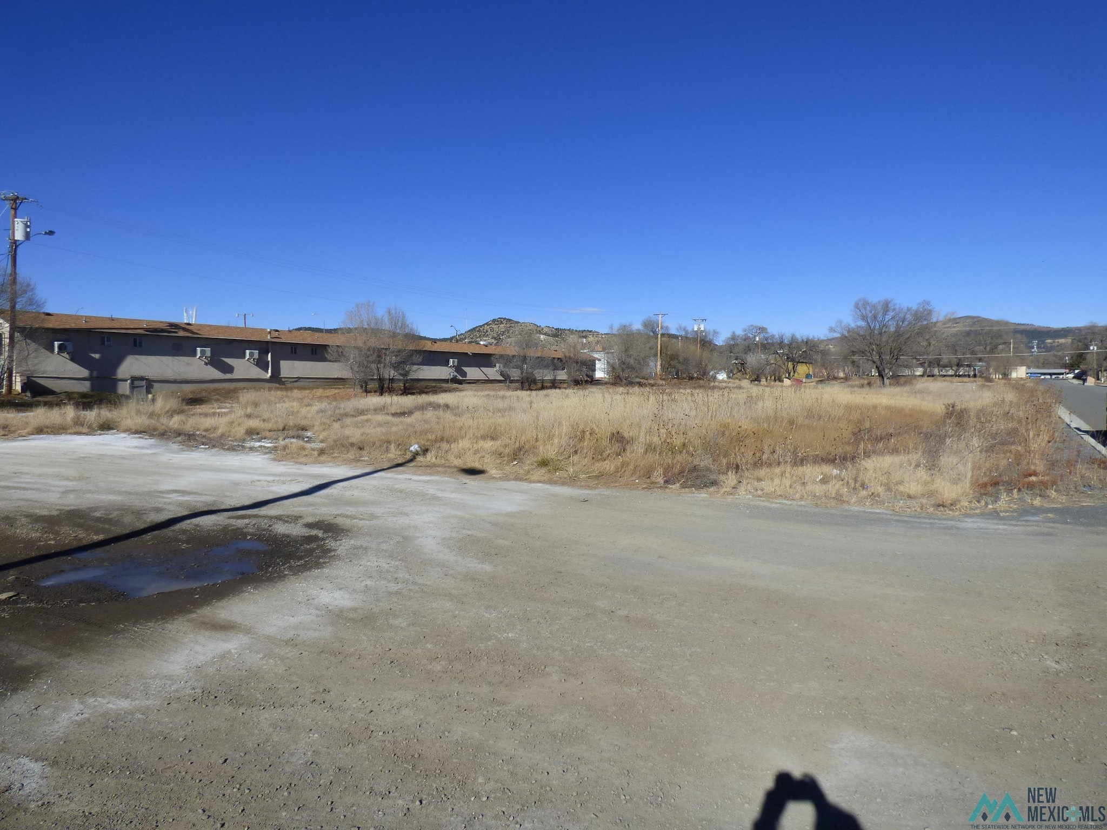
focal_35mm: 20
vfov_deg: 66.0
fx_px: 640
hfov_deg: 81.7
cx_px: 554
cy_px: 415
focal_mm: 3.58
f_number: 3.2
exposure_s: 1/2000
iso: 100
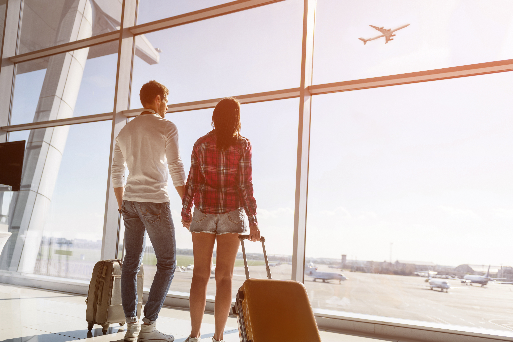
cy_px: 209
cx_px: 204
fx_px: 428
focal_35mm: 30
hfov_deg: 61.4
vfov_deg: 43.4
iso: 100
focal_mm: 24
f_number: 2.8
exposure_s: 1/2000
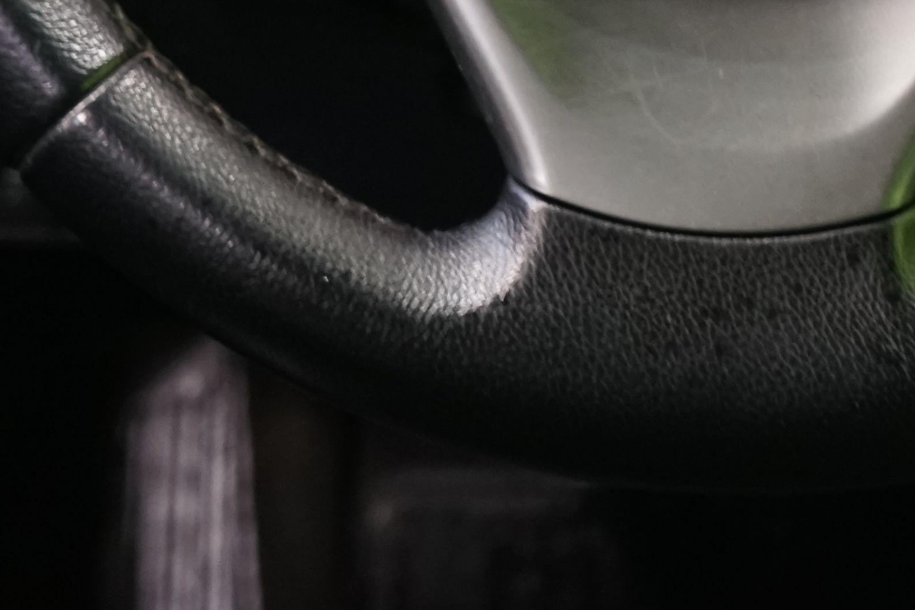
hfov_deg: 18.4
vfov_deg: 11.5
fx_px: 2796
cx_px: 717
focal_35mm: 110
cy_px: -519
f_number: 4
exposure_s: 1/20
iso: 1600
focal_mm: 29
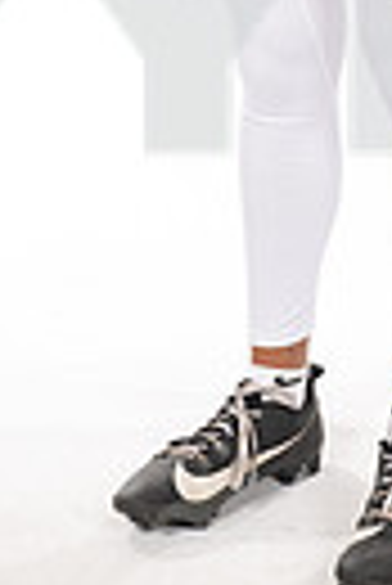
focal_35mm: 190
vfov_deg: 10.4
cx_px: 306
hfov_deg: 7.2
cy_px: -297
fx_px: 3095
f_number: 8
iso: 640
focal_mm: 55
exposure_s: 1/400
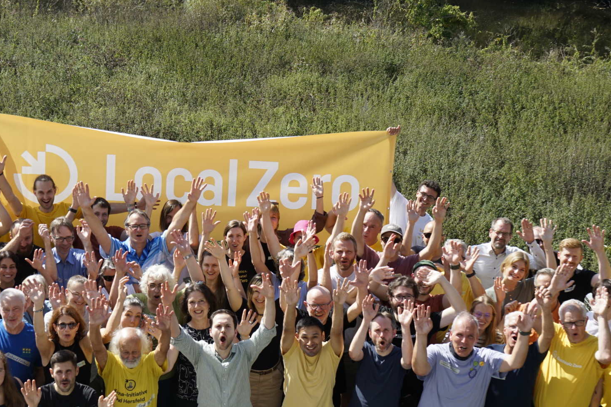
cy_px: 309
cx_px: 250
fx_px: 950
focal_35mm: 56
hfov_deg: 35.5
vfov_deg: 23.9
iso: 125
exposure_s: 1/250
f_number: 6.3
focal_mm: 32
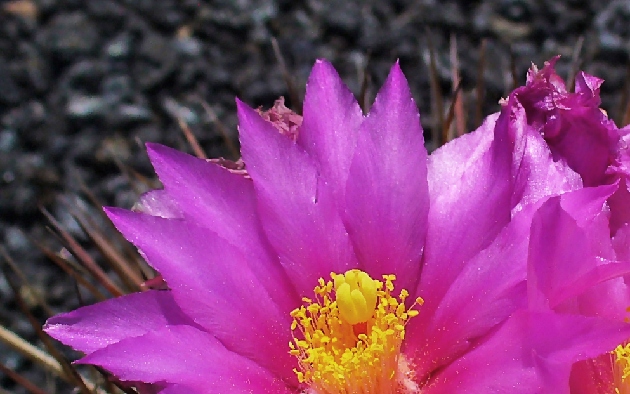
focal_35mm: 91
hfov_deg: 22.4
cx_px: 523
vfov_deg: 14.2
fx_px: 1563
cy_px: 349
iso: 64
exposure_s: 1/640
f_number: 5.6
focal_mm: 6.1
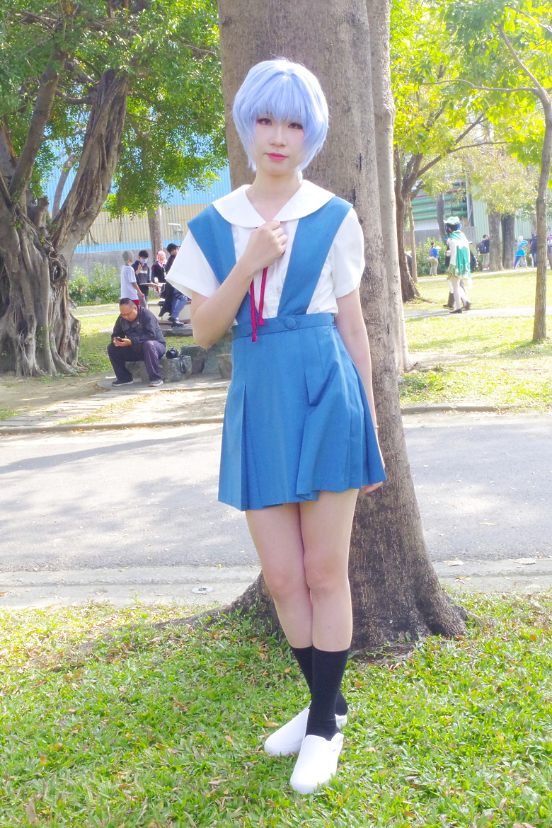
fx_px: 1035
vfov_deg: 43.6
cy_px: 414
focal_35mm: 45
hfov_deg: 29.9
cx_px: 276
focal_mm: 30
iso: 2000
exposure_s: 1/50
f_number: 4.5
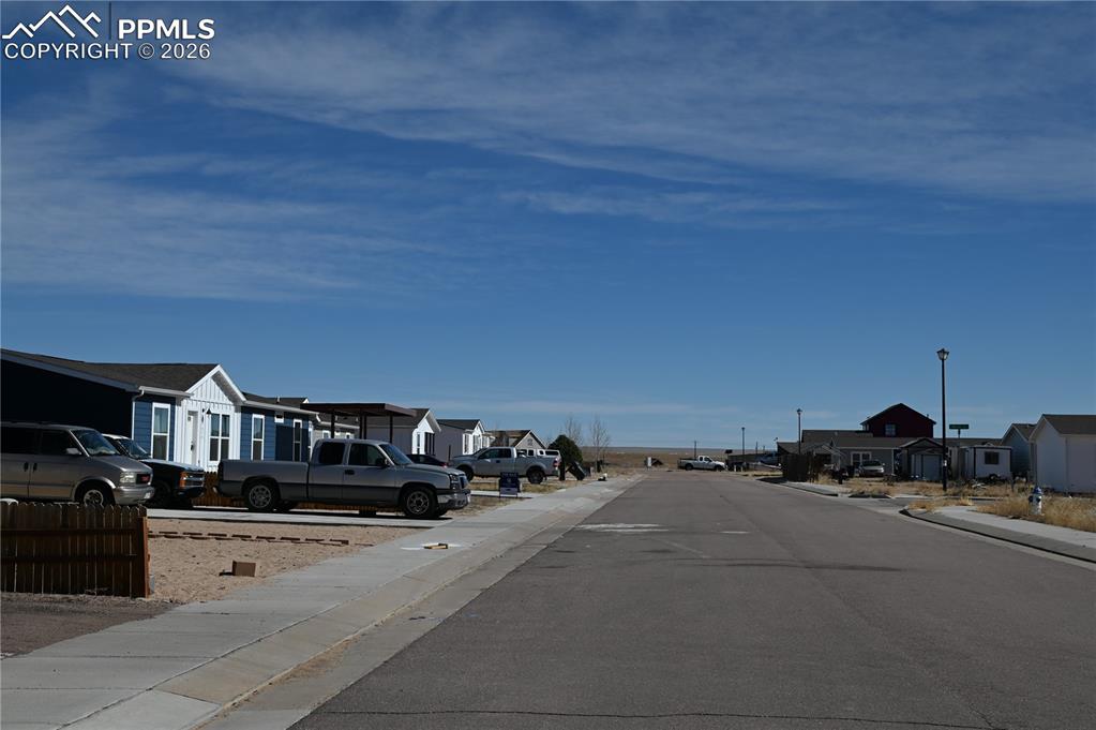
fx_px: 1521
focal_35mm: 50
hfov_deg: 39.6
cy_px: 365
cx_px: 548
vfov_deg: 27.0
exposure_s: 1/640
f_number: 9
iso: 100
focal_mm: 50
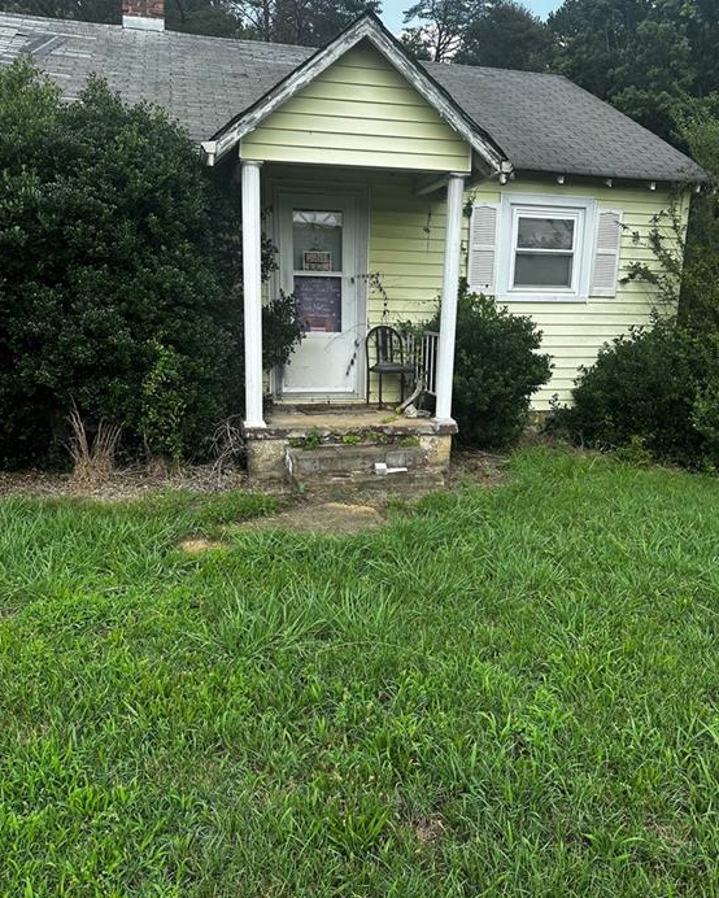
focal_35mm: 26
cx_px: 366
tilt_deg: -23.2
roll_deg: -2.2
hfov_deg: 54.9
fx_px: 691
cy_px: 457
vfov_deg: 66.0
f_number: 1.78
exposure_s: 1/2028
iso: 80
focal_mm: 6.86
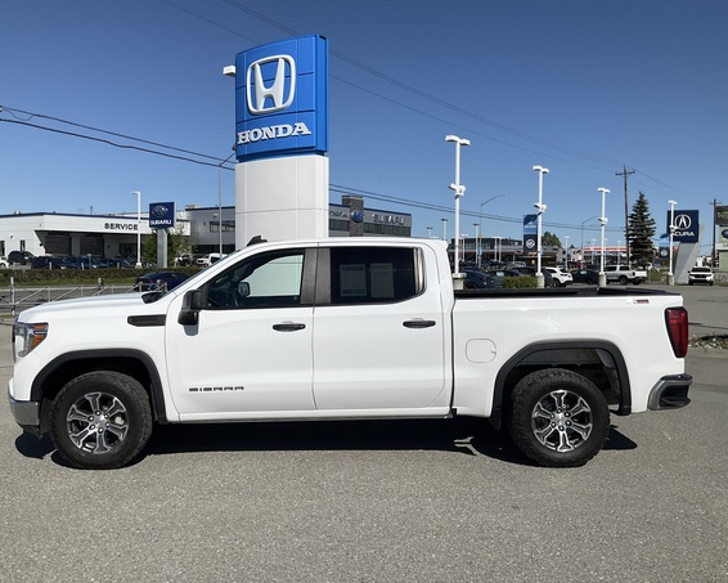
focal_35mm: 32
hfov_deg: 55.6
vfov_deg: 45.8
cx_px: 350
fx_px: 690
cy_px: 277
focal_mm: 3
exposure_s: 1/5263
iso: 25
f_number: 1.8
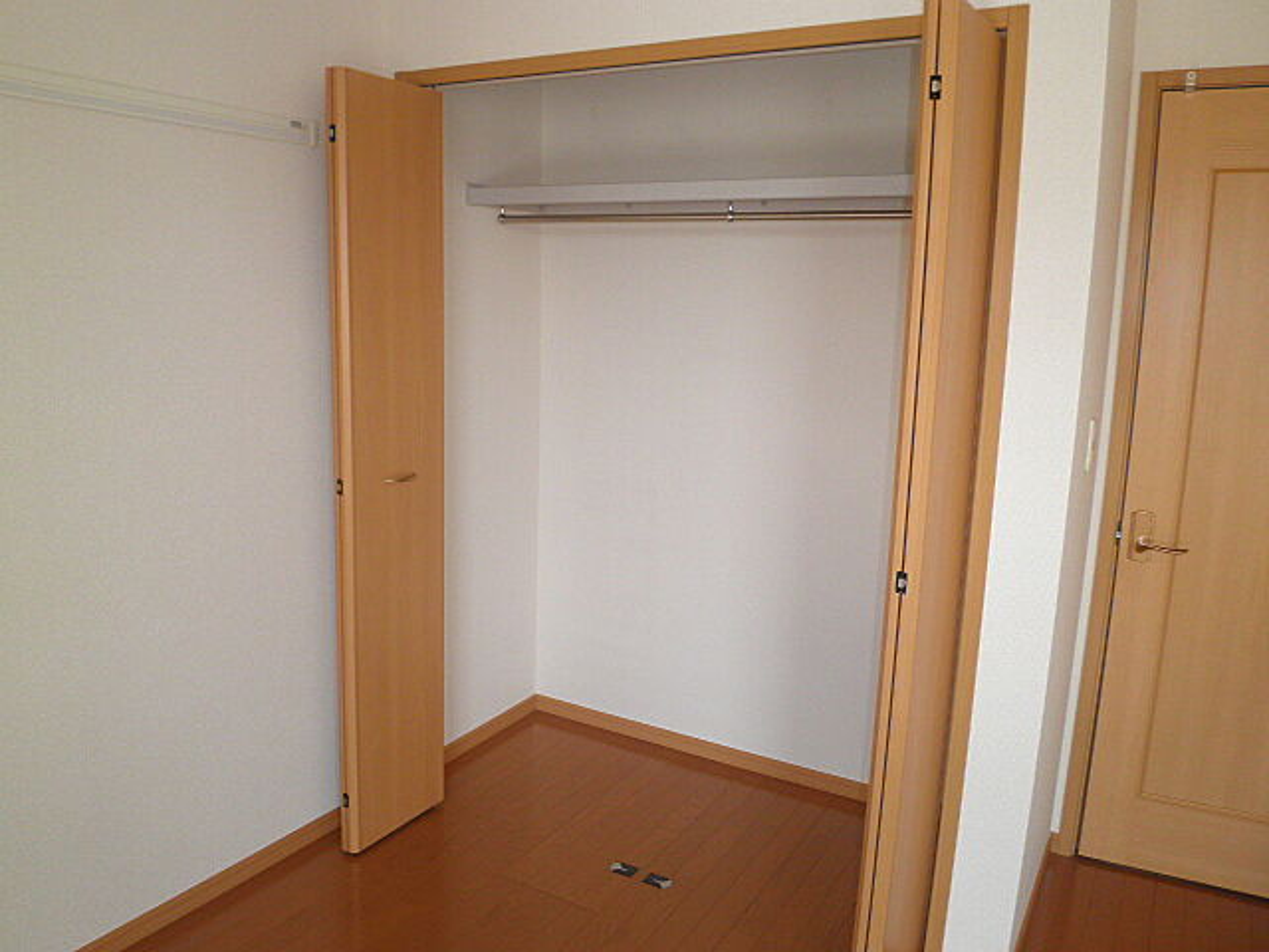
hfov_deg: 67.3
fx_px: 953
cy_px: 476
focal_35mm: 26
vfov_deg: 53.1
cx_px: 634
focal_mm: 4.7
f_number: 2.8
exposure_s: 1/30
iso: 64
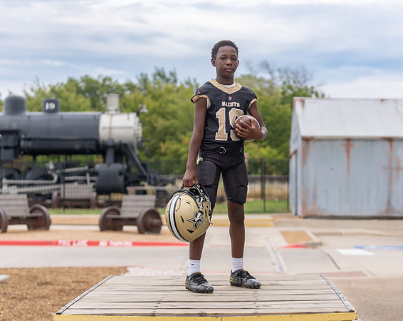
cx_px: 221
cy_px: 160
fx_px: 981
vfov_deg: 18.6
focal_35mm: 82
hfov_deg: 23.2
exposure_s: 1/250
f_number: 2.8
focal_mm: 70
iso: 100
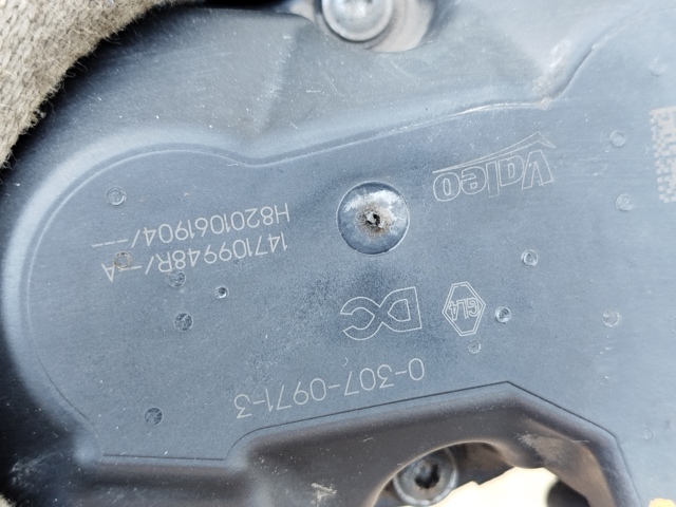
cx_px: 338
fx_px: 937
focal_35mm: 48
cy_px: 254
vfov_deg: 30.3
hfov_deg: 39.7
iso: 200
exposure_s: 1/33
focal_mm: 5.31
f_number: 1.7
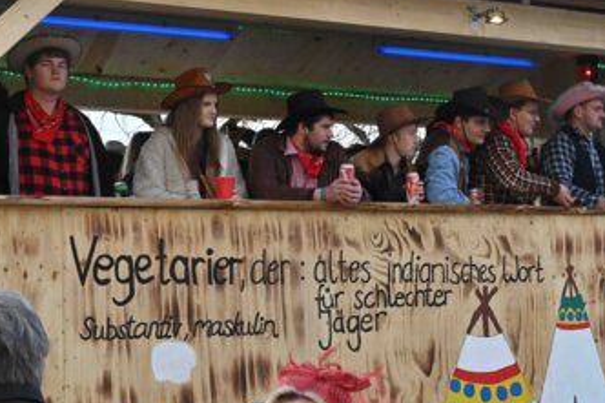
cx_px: 326
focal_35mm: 65
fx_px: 1092
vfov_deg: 20.9
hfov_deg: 31.0
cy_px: 226
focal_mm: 54
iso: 2500
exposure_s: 1/640
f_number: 13
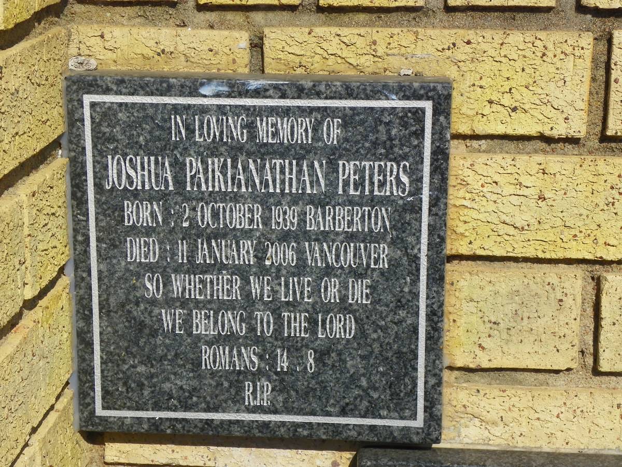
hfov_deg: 24.4
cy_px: 234
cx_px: 311
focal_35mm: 80
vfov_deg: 18.4
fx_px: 1437
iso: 64
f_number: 5.6
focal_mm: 14.2
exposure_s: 1/320
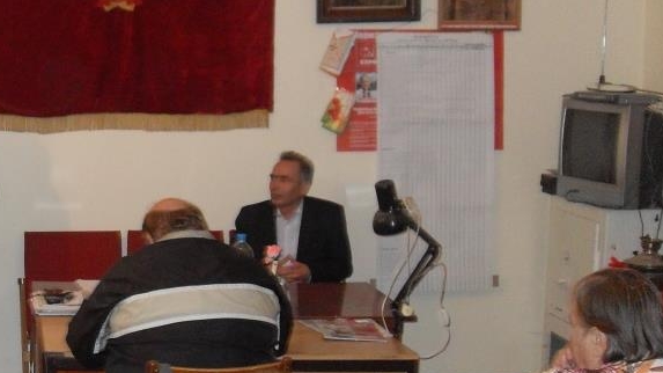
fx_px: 1265
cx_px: 78
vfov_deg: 16.7
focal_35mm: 72
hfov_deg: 28.3
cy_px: 183
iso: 240
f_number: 2.8
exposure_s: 1/45
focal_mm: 6.3
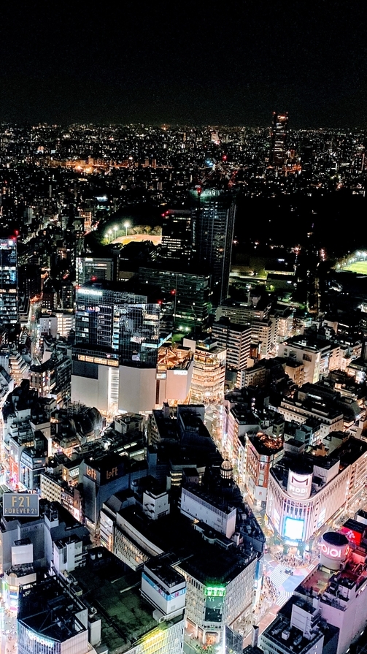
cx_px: 96
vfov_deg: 52.8
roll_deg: -1.0
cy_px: 327
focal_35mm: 38
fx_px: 658
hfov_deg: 30.7
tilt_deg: -17.4
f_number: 1.8
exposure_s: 1/25
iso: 640
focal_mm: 4.25
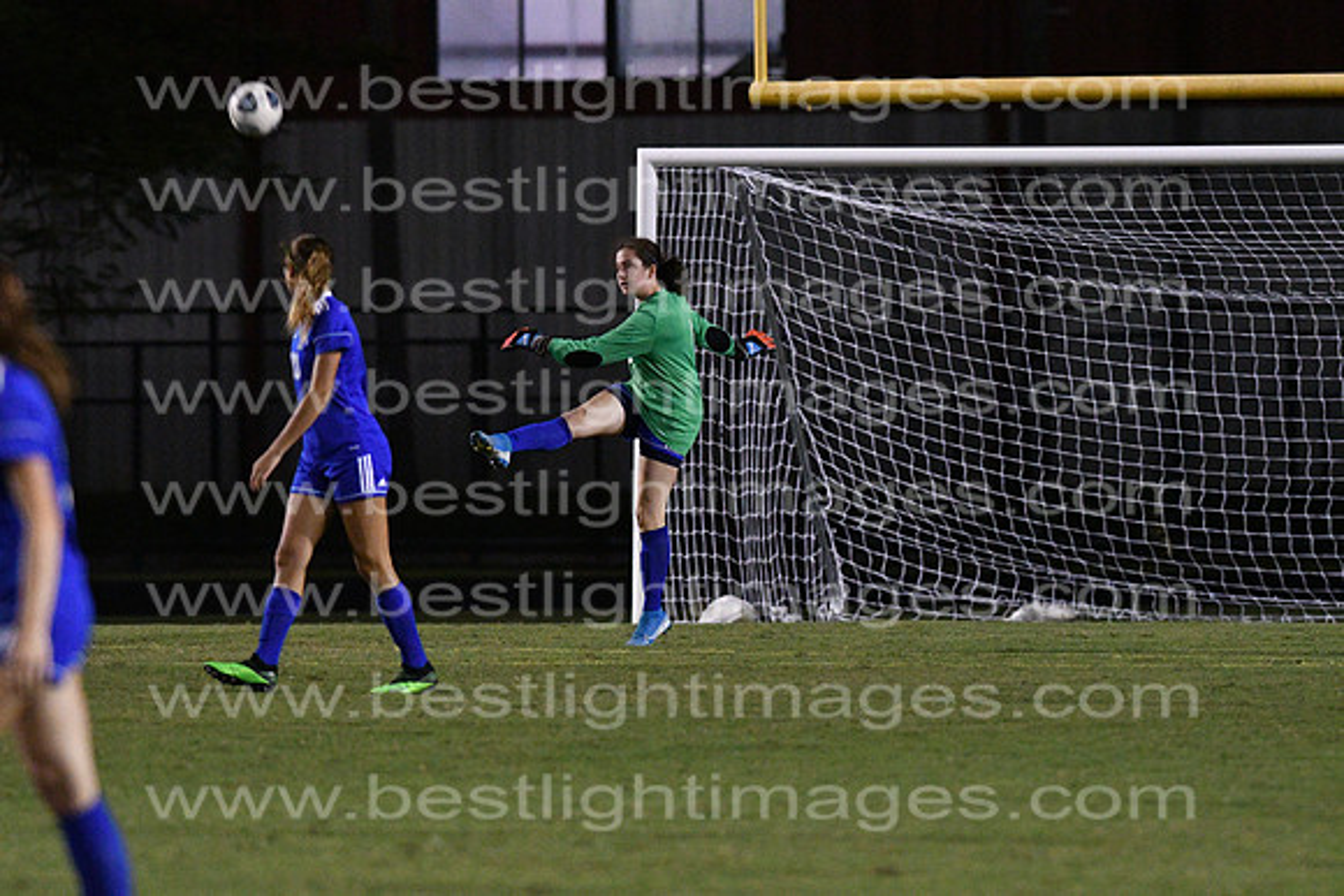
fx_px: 16803
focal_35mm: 450
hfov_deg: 4.6
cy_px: 448
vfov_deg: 3.1
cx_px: 672
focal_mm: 300
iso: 10000
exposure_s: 1/640
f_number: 3.5
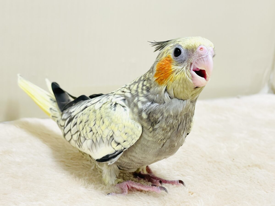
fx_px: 413
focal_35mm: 52
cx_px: 138
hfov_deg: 36.8
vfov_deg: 28.0
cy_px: 103
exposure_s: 1/99
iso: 125
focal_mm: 6
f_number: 2
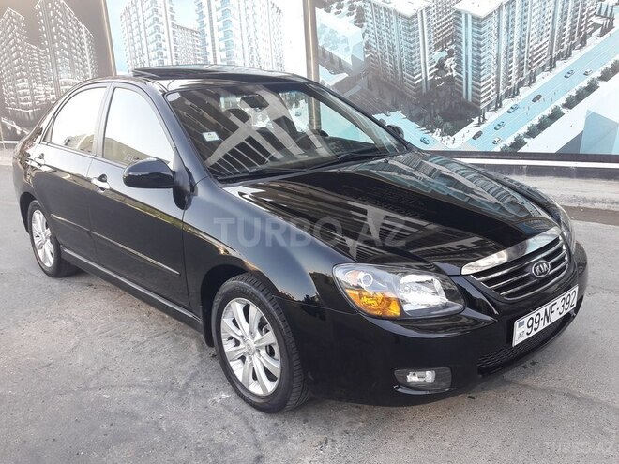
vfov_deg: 49.7
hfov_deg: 63.4
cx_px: 310
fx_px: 501
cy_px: 232
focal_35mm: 28
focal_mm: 3.7
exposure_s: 1/100
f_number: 1.9
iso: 50
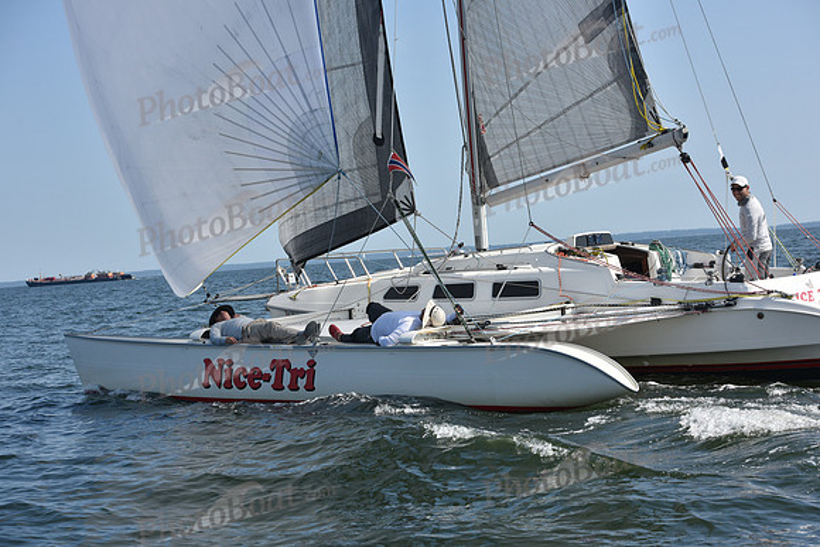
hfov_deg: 28.8
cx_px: 410
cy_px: 274
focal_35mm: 70
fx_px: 1595
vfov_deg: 19.5
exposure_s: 1/1250
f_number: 7.1
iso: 250
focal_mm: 70
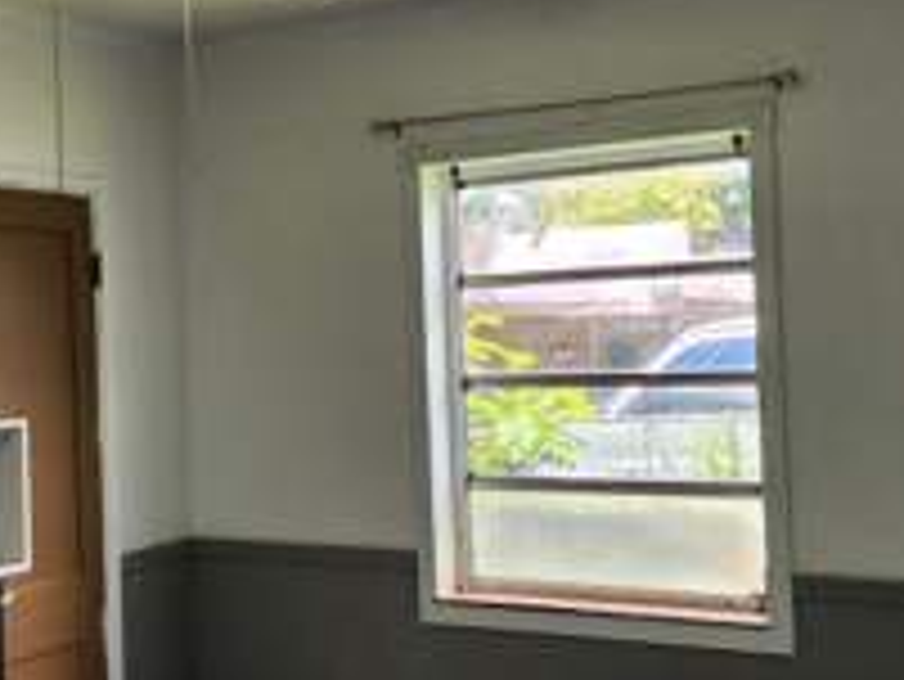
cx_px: 252
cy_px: 351
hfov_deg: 34.3
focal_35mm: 55
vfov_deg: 26.6
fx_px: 1437
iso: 50
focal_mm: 6.4
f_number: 1.8
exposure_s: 1/120
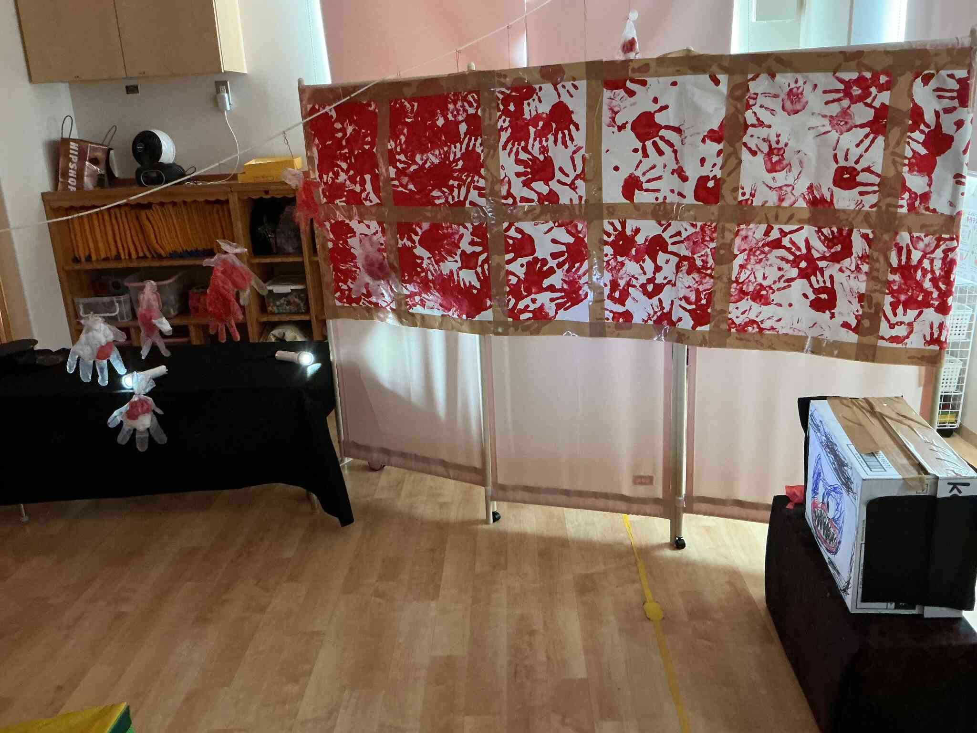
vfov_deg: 48.2
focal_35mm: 29
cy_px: 366
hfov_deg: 61.7
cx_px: 488
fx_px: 818
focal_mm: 3
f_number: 1.8
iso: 400
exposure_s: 1/30
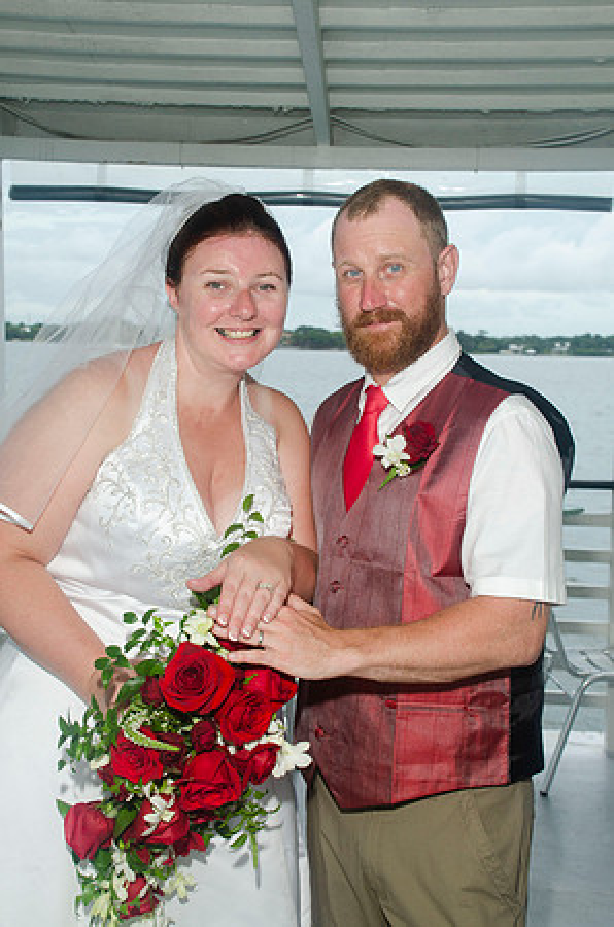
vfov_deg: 42.4
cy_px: 464
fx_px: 1195
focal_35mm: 46
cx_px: 307
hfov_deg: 28.8
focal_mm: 31
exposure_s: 1/160
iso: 100
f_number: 7.1
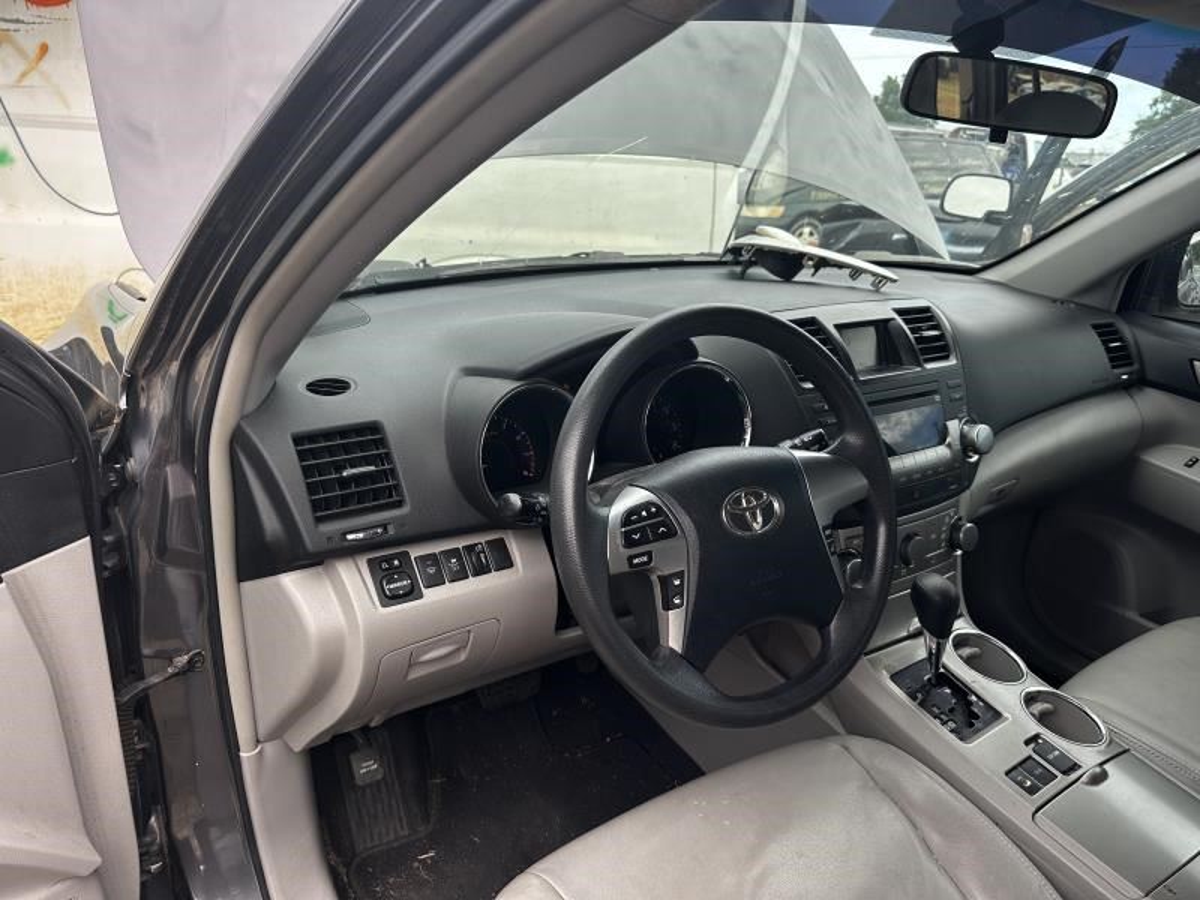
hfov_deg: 71.6
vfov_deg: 56.8
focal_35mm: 24
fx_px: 832
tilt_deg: -18.9
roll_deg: -4.0
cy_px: 450
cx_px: 600
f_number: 1.78
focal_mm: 6.86
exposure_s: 1/484
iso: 80
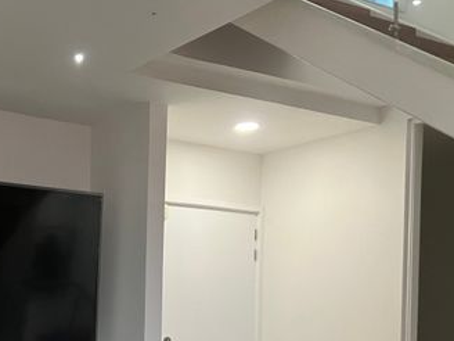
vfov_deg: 24.6
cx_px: 21
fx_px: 748
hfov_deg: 31.7
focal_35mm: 57
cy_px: 335
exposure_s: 1/60
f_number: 1.8
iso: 250
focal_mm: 3.99
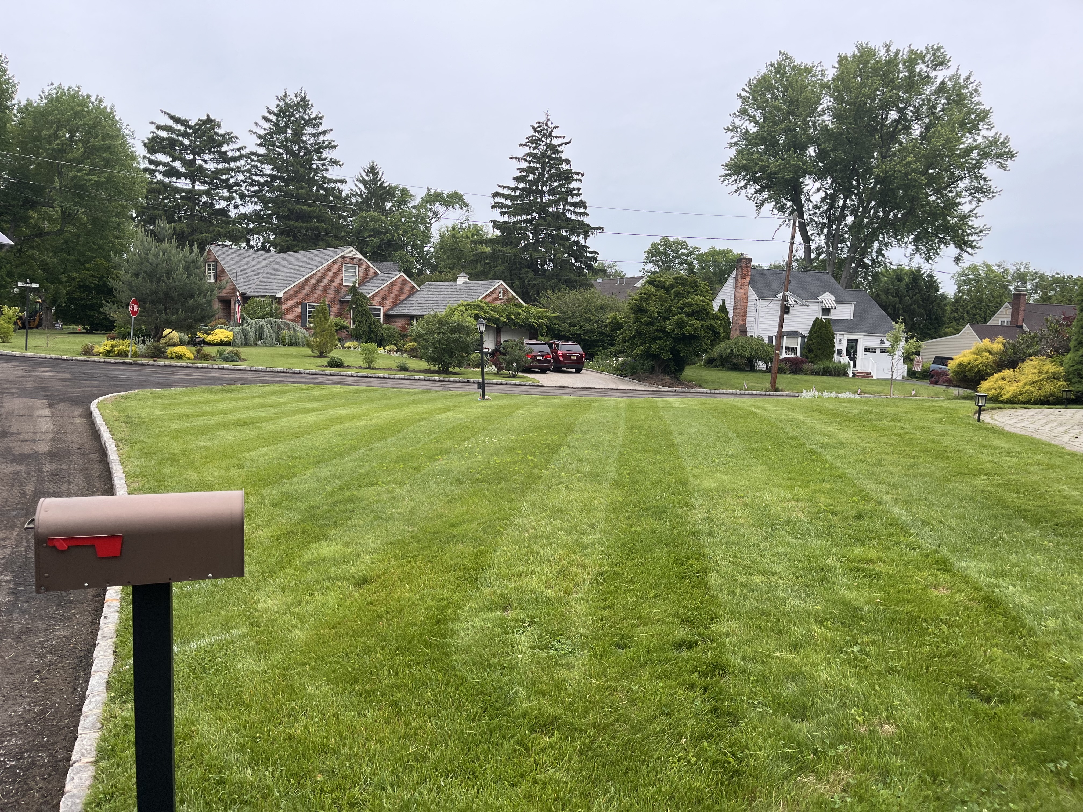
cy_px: 406
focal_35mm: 26
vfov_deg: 53.1
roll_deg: -1.7
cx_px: 542
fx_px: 813
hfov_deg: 67.3
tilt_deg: -5.7
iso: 50
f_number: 1.6
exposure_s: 1/1776
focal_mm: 5.1
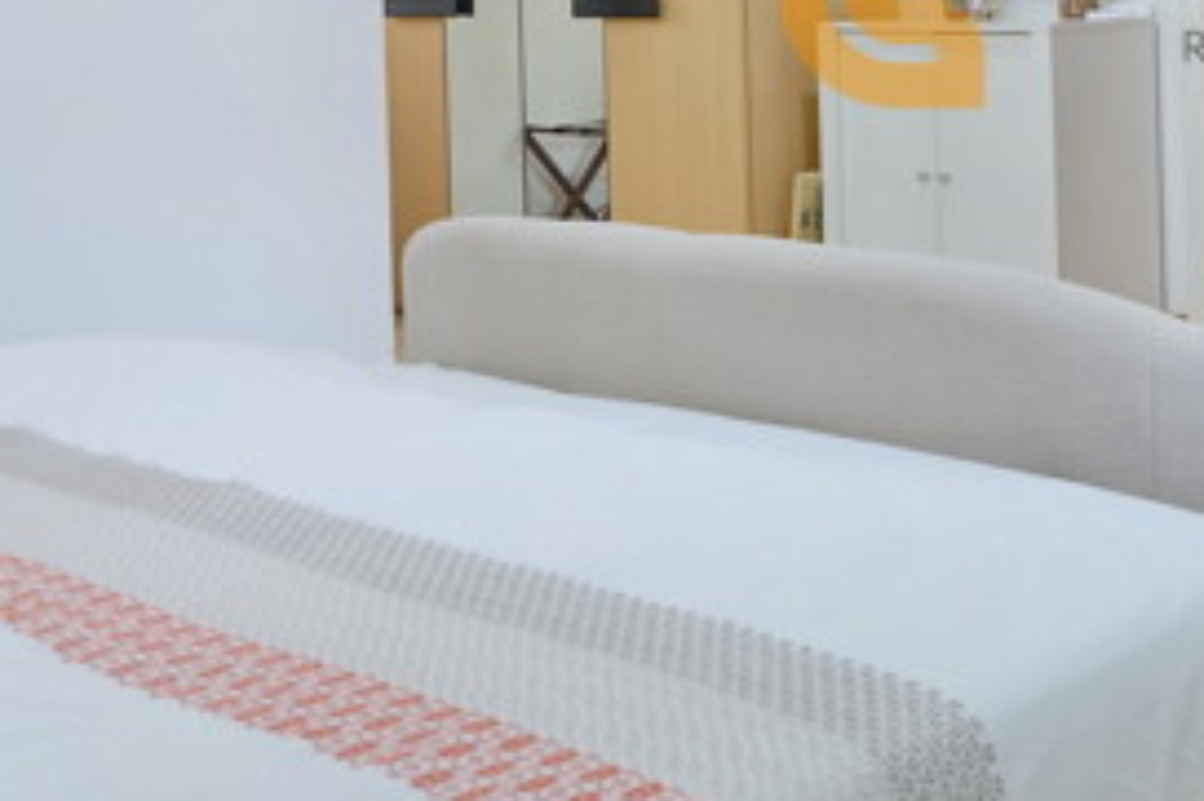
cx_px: 1306
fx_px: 1771
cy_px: -9
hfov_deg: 33.1
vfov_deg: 24.3
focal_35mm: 53
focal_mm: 16
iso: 500
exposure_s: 1/30
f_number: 3.5
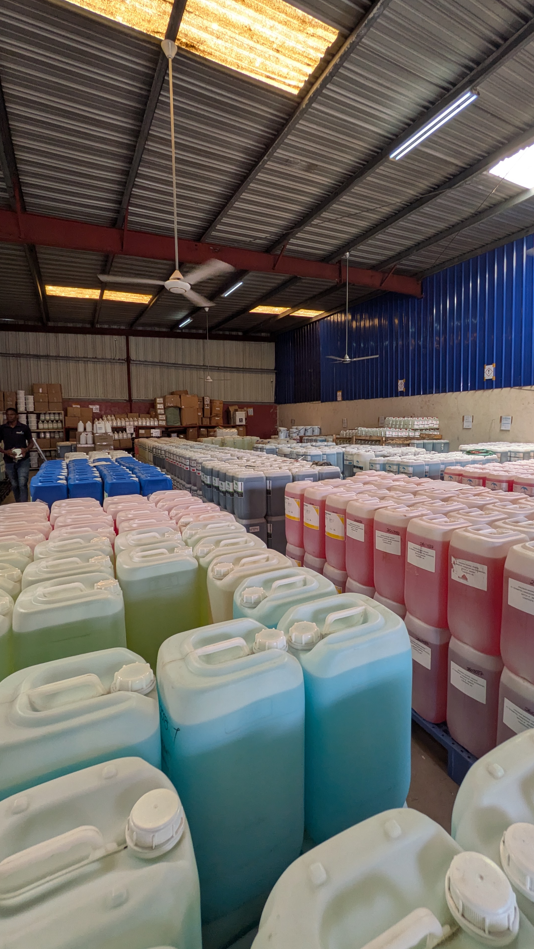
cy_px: 457
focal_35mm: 16
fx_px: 403
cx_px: 288
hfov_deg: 67.0
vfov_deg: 99.3
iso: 49
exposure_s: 1/126
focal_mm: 1.83
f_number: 2.2
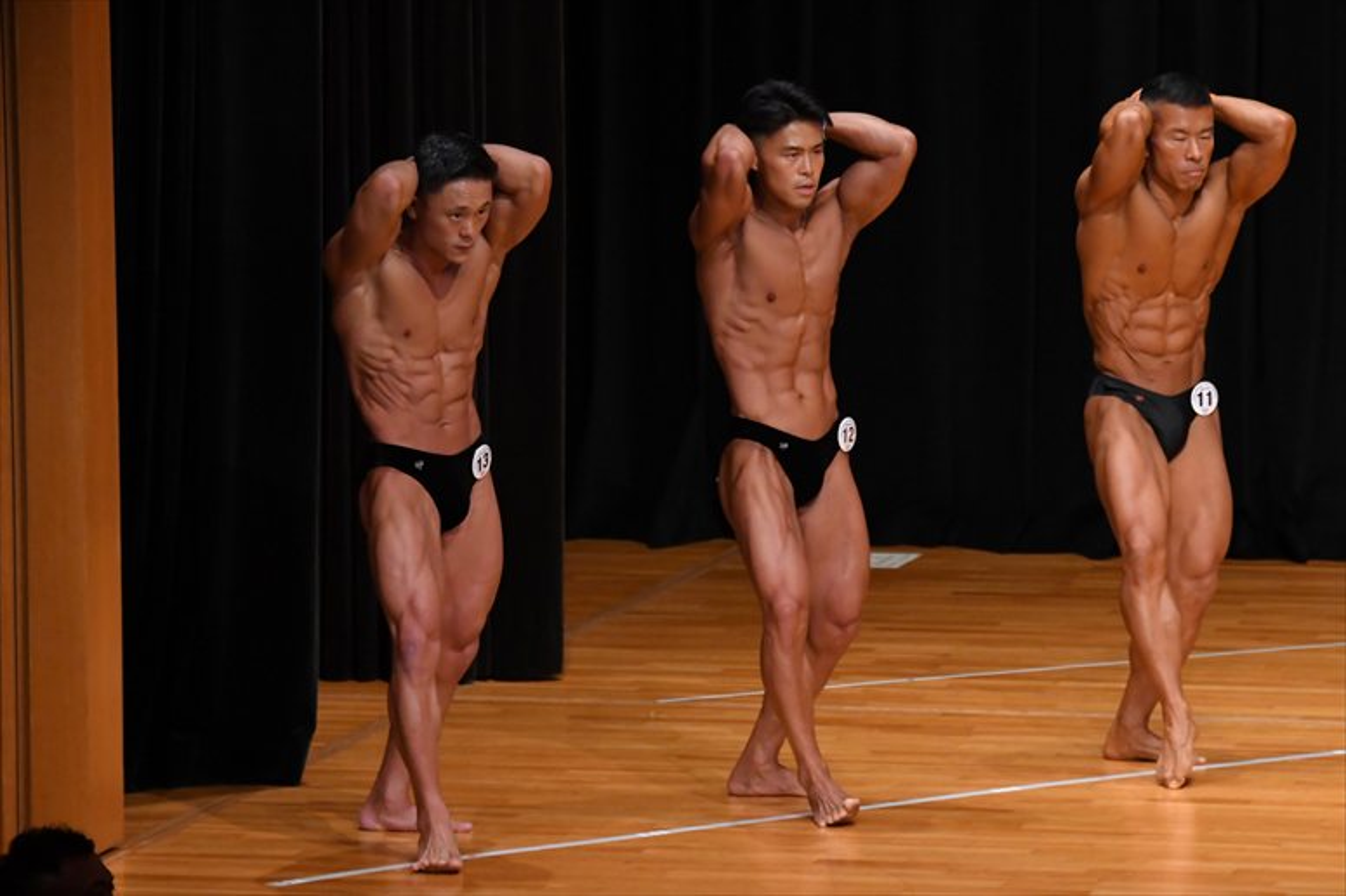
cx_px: 673
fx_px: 10651
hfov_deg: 7.2
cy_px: 448
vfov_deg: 4.8
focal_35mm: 285
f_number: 5.6
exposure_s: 1/400
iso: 4000
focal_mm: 190
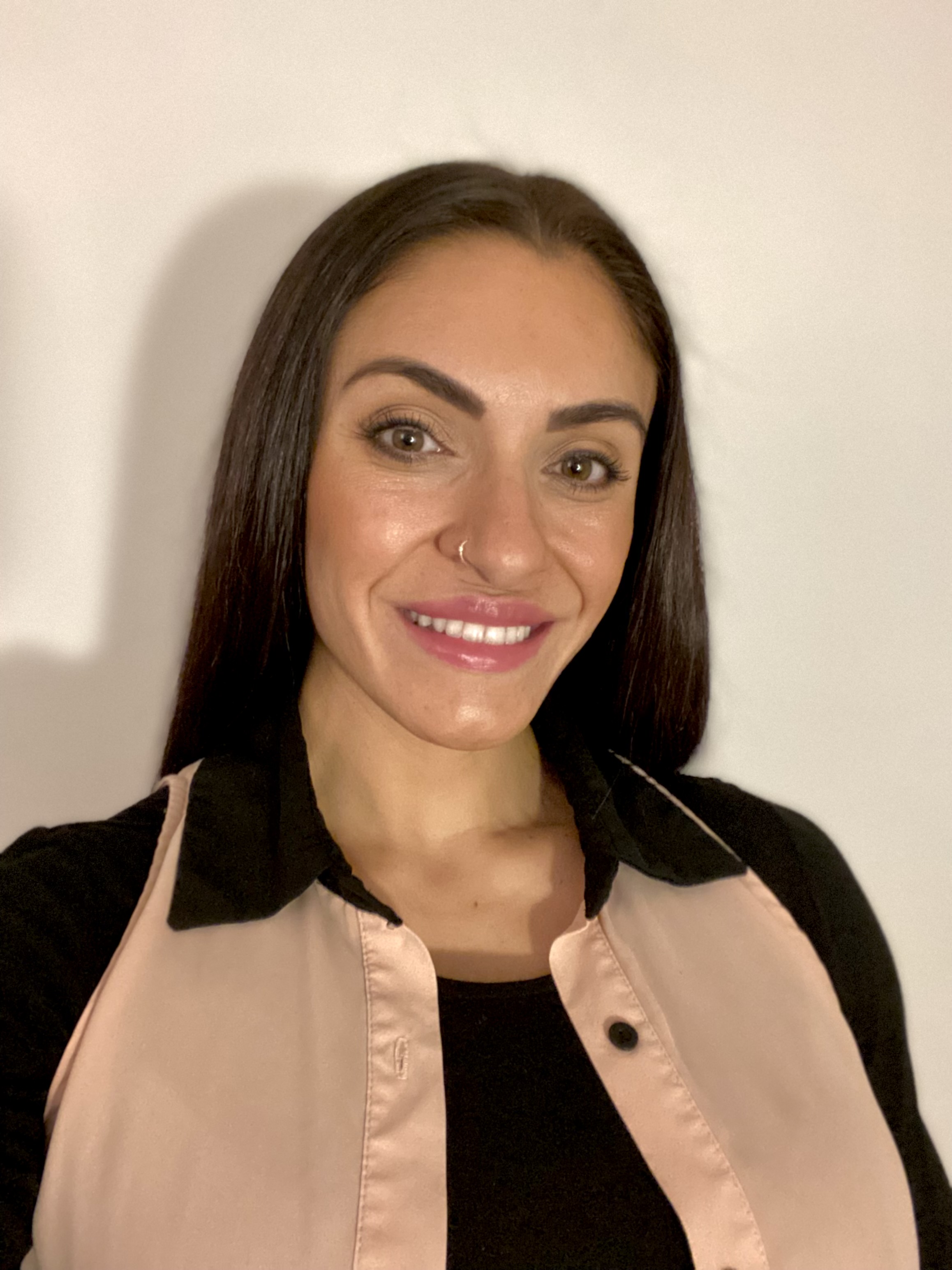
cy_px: 635
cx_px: 476
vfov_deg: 60.0
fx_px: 1100
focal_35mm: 30
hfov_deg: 46.8
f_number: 2.2
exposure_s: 1/24
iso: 640
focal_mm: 2.71
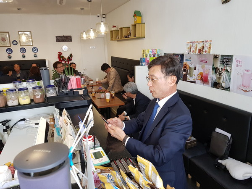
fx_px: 189
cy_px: 94
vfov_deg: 53.1
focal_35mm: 26
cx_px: 126
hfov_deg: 67.3
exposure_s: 1/60
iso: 160
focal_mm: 4.3
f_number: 1.7
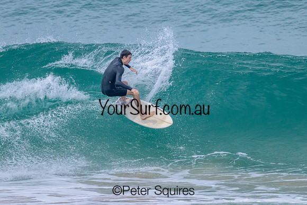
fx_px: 9336
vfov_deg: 1.3
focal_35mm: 1095
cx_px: 153
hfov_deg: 1.9
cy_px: 74
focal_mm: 800
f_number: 11
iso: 1000
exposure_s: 1/2000
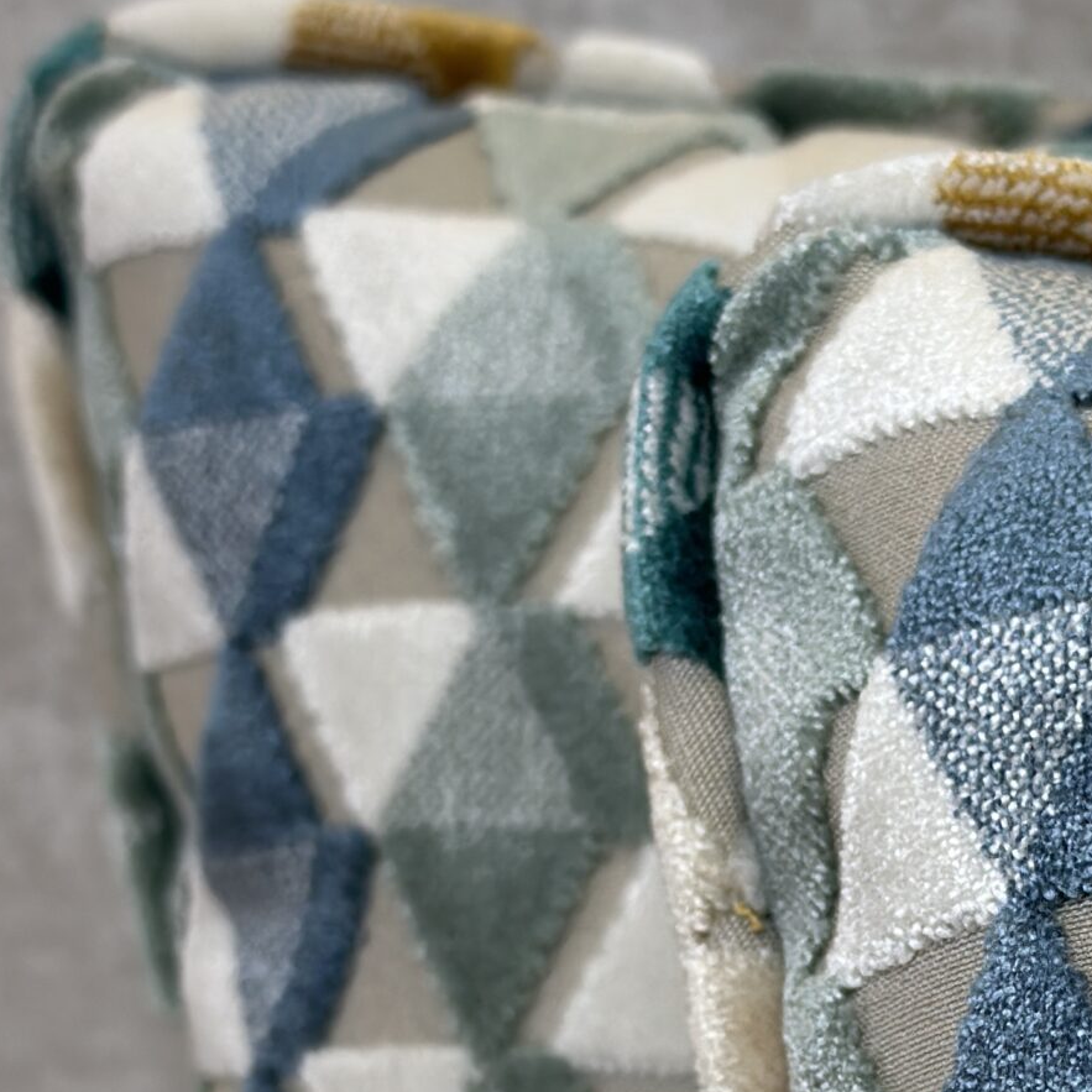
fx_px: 4390
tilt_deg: -9.9
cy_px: 1026
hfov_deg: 14.0
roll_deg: +0.7
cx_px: 1061
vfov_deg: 14.0
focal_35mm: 123
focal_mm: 6.86
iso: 80
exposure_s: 1/283
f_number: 1.78
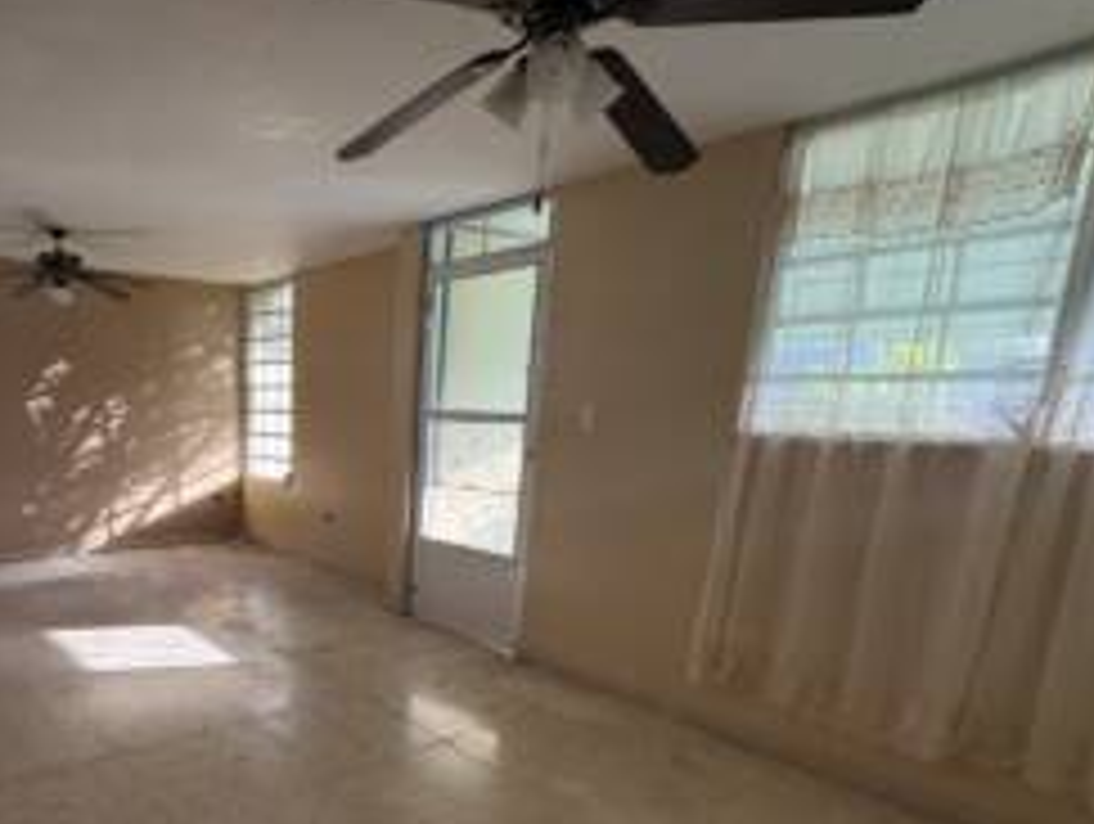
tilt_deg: -12.5
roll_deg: -0.4
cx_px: 311
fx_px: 728
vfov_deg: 57.2
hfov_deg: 70.2
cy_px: 572
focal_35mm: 23
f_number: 2.2
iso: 100
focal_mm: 2.22
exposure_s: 1/140
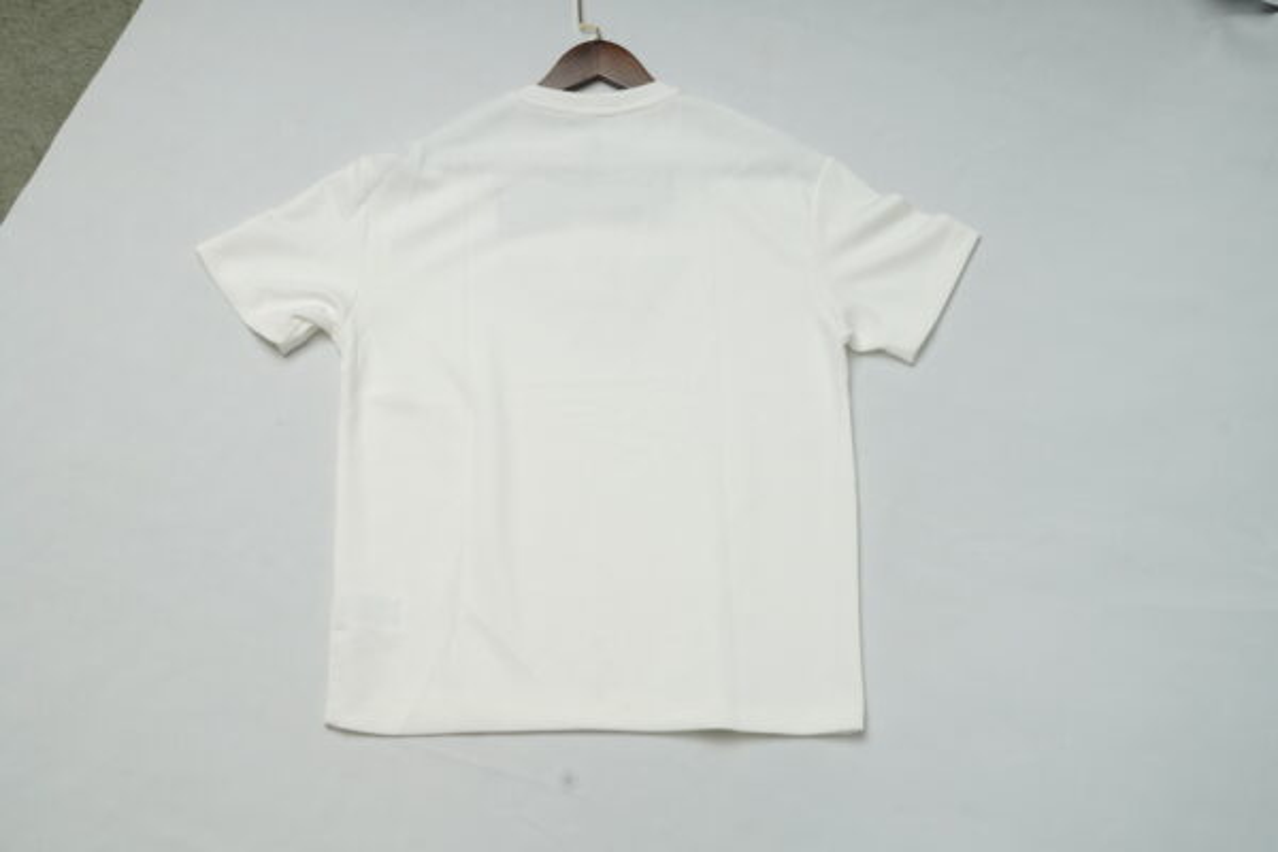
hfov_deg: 39.6
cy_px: 426
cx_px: 639
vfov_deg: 27.0
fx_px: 1775
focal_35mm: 50
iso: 320
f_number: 6.3
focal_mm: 50
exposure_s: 1/200
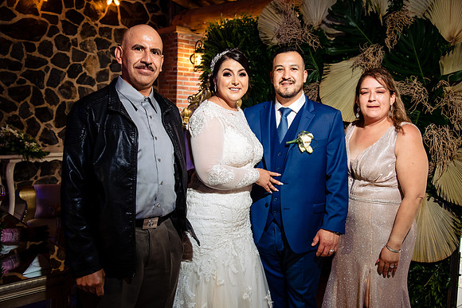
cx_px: 231
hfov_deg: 54.4
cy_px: 154
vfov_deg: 37.9
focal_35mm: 35
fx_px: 449
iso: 2000
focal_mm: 35
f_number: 7.1
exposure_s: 1/100
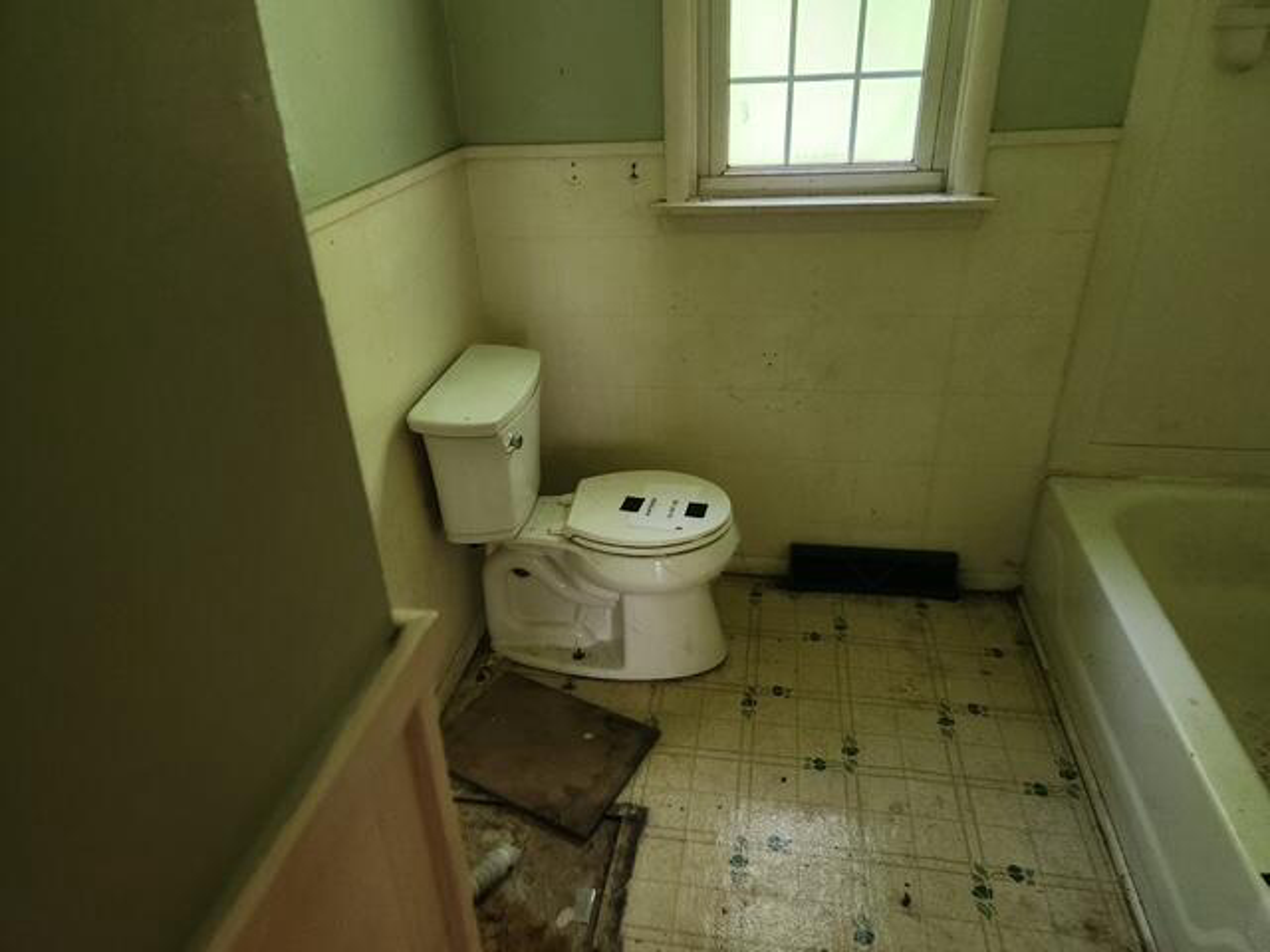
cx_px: 635
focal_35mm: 23
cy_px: 476
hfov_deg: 73.9
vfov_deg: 58.9
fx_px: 844
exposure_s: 1/24
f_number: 1.8
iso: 640
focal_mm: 5.4
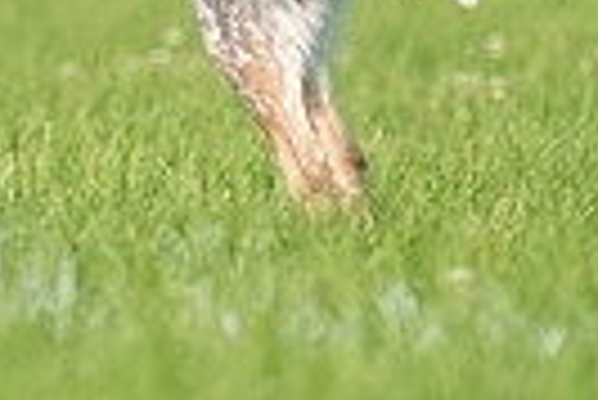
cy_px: -456
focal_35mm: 1804
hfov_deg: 1.1
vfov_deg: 0.8
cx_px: 4
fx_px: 29999
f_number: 6.3
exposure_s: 1/4000
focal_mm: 415
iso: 1250
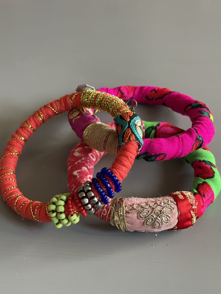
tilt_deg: -42.3
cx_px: 112
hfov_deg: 21.6
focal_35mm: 68
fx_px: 579
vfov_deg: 28.6
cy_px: 140
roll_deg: -3.4
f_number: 2.2
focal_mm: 7.5
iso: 320
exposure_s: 1/40
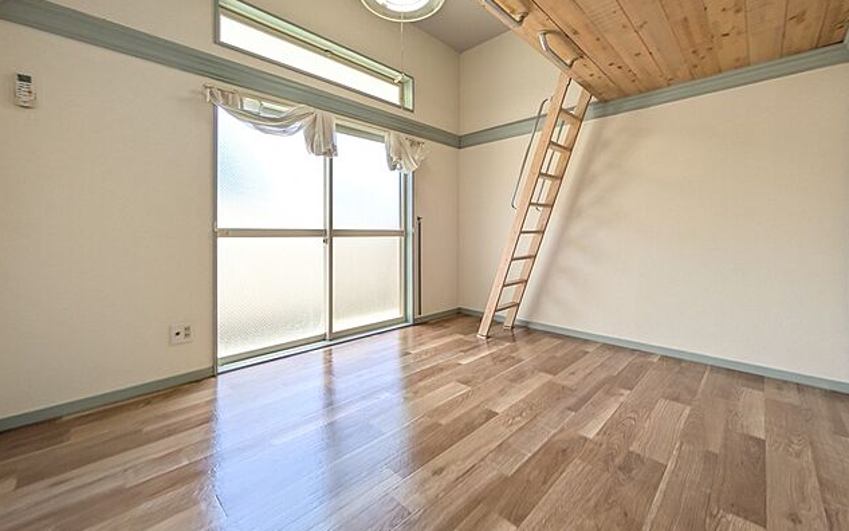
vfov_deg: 74.6
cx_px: 422
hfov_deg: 101.4
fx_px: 347
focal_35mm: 15
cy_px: 237
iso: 157
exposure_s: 1/380
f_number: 2.2
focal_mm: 1.83
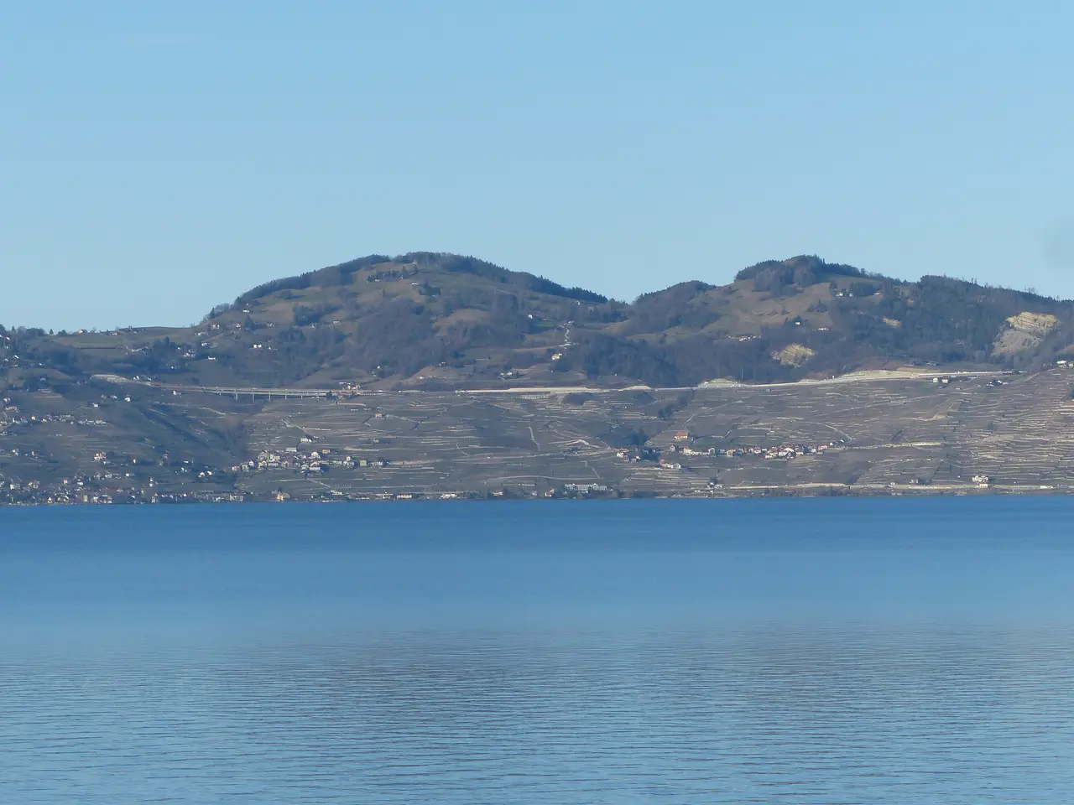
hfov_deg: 12.4
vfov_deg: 9.3
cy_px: 402
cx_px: 537
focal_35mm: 159
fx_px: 4933
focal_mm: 26.1
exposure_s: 1/1000
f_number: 4
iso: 100
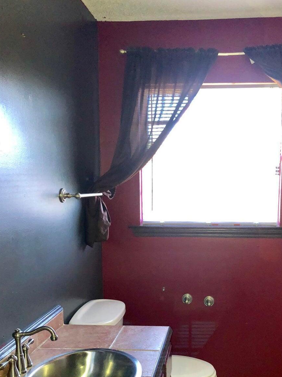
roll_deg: -1.1
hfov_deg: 36.5
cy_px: 247
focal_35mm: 39
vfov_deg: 47.2
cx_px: 184
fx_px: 424
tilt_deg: -7.3
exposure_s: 1/58
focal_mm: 3.99
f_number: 1.8
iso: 250
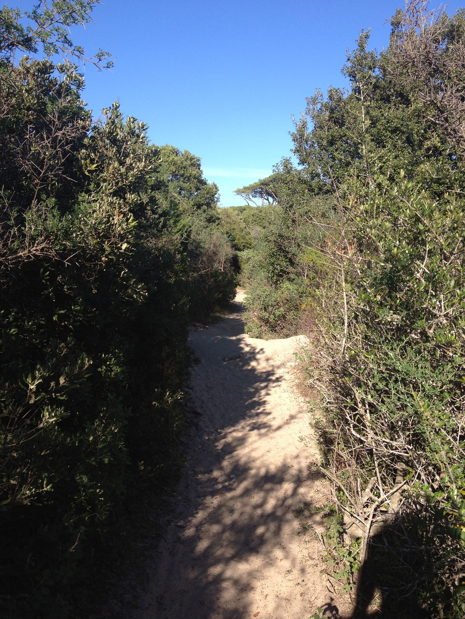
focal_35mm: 35
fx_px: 627
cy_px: 310
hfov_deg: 40.7
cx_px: 232
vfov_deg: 52.6
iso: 64
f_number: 2.4
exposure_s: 1/920
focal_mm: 4.28
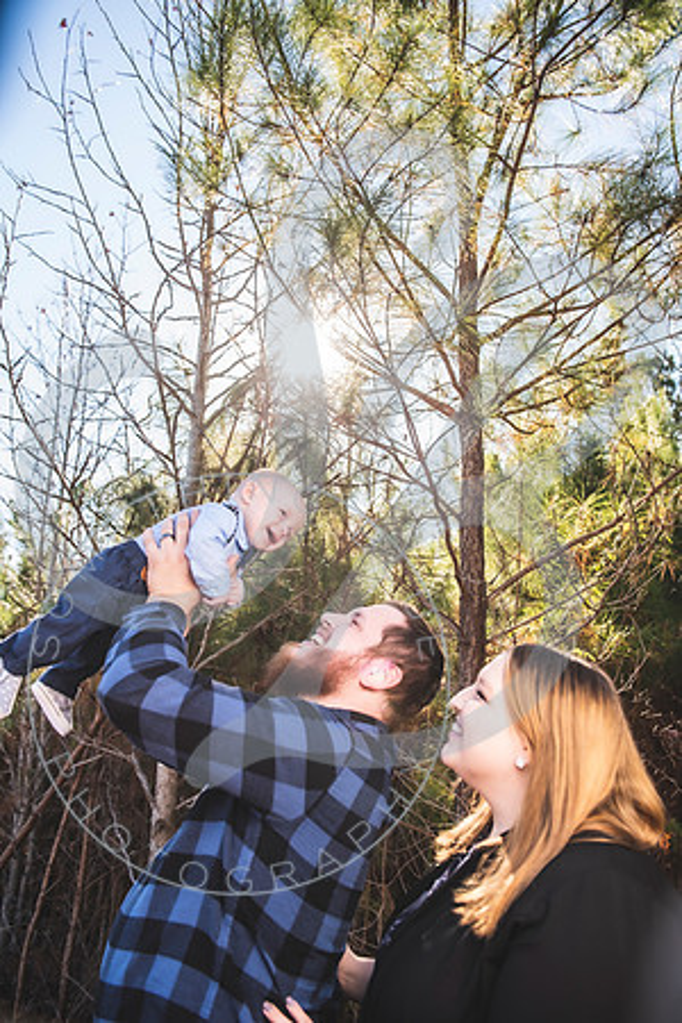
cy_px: 512
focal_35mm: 29
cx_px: 341
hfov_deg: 45.0
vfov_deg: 63.7
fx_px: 824
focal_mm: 29
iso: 100
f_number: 4
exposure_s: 1/250
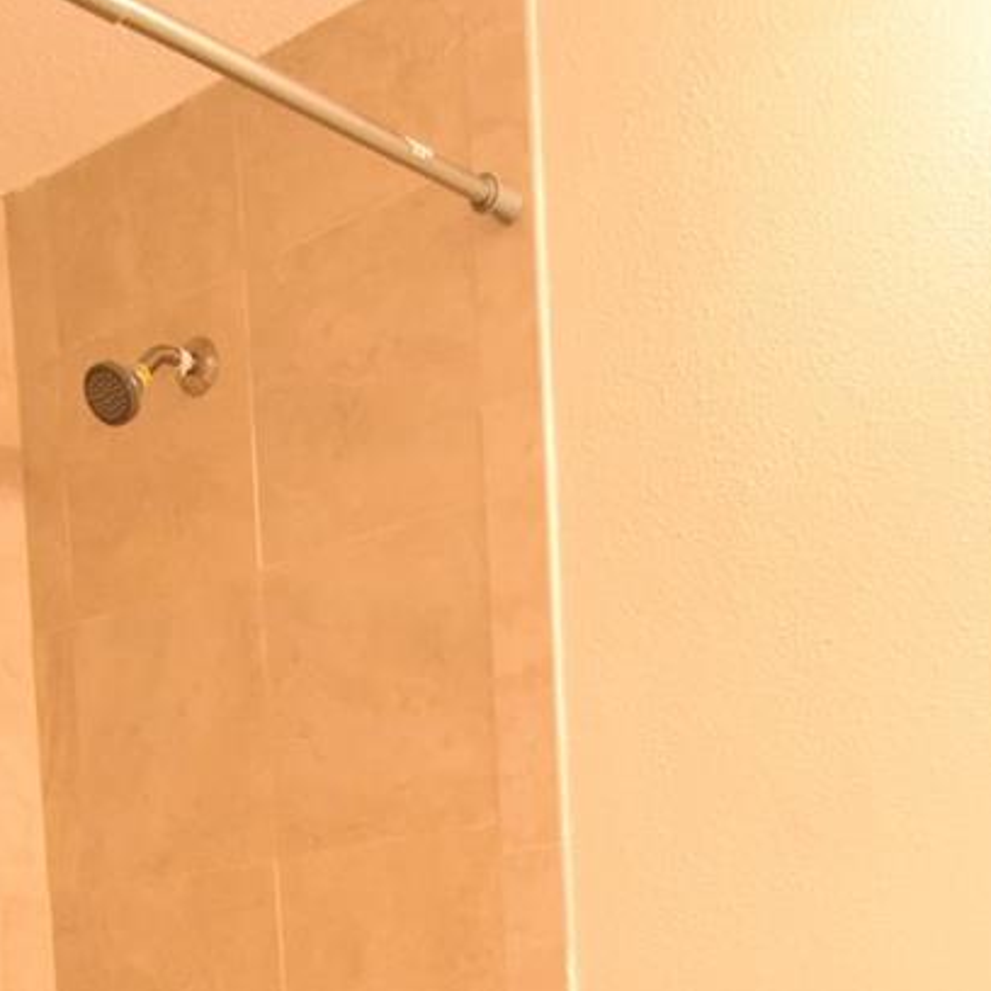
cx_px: 522
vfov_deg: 29.0
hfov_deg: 34.0
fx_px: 1619
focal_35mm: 50
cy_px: 1214
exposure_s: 1/60
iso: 2200
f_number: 3.5
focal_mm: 10
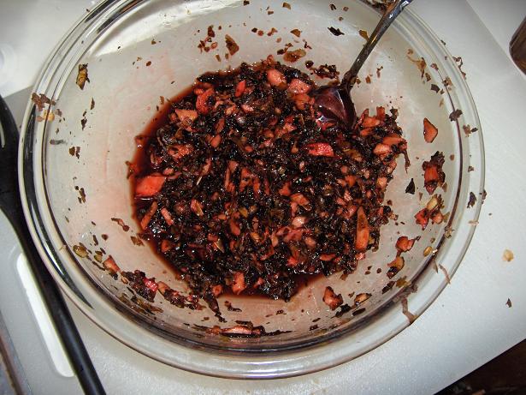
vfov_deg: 36.8
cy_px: 198
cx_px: 263
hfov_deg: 47.9
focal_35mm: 39
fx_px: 593
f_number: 2.8
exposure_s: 1/60
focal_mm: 8
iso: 100
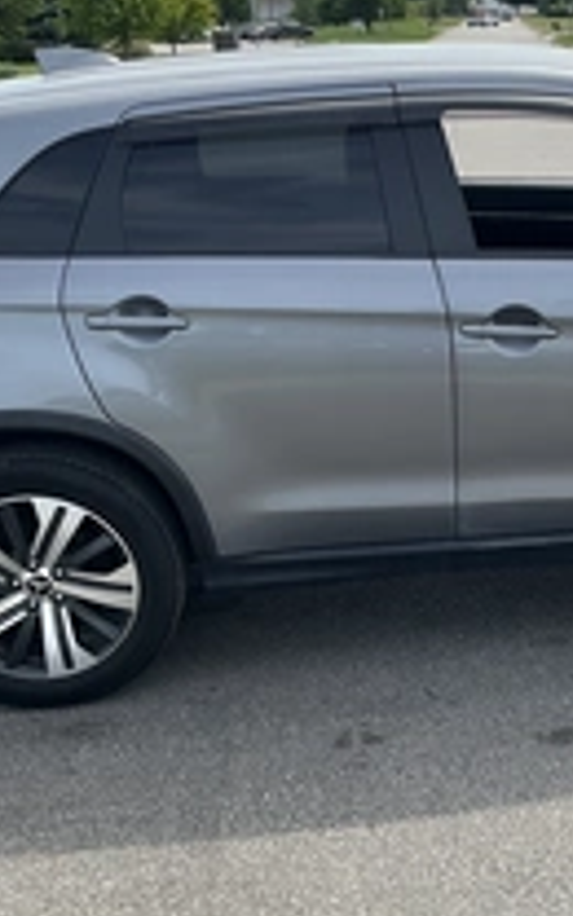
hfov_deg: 21.2
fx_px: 1474
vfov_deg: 34.5
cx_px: 582
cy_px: 449
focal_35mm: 59
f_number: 1.8
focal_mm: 3
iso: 25
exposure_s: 1/1015
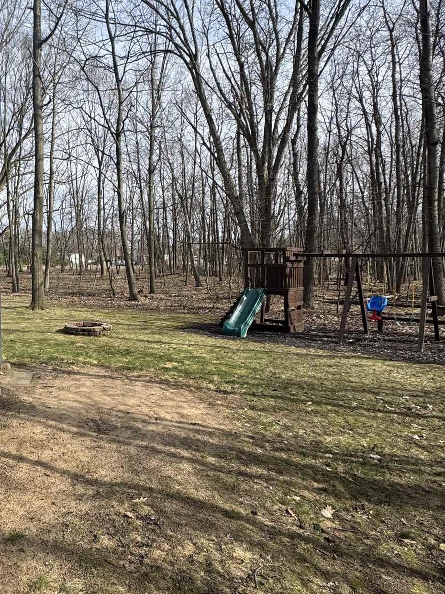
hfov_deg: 49.4
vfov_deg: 67.2
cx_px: 78
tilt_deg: -1.1
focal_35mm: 26
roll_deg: +0.3
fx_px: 446
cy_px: 269
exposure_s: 1/1236
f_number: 2.2
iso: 50
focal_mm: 2.22
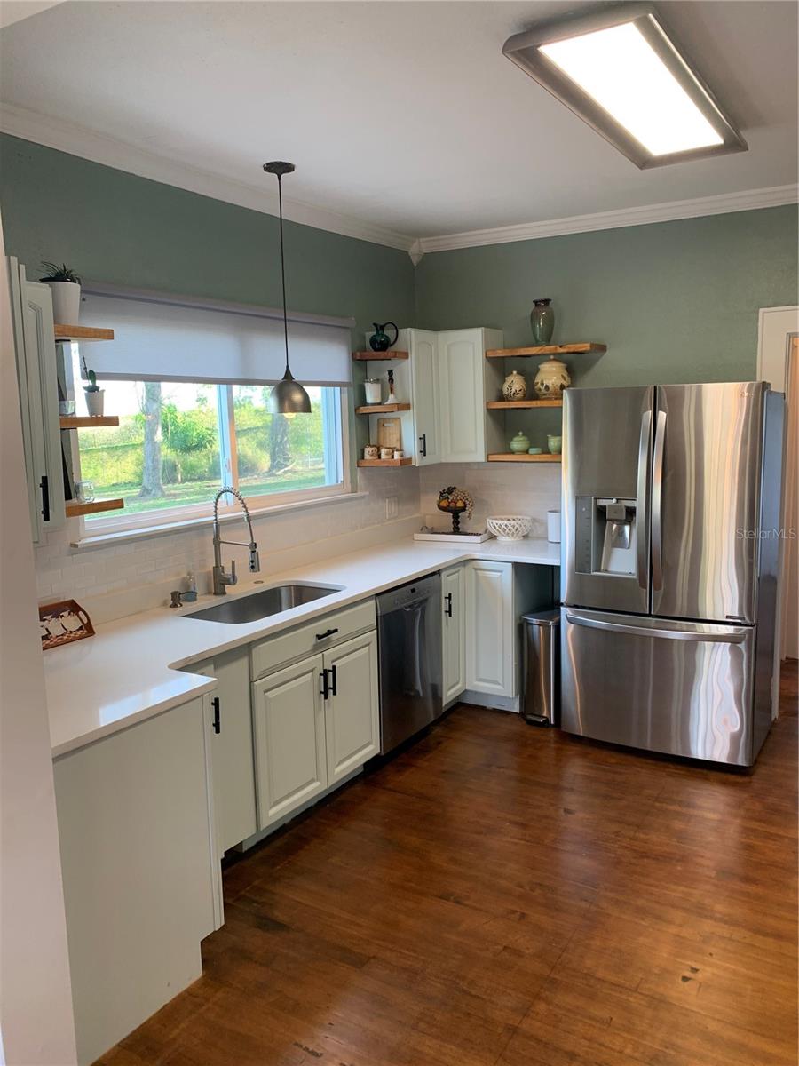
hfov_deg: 53.1
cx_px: 400
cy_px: 533
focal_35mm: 26
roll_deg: +1.5
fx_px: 800
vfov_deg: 67.3
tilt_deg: -7.0
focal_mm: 4.25
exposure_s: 1/60
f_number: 1.8
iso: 100
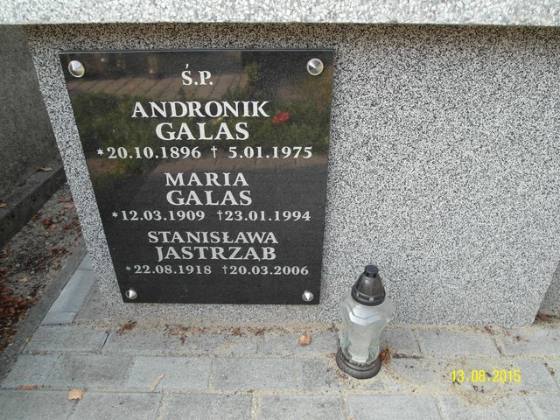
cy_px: 210
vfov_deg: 46.8
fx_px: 485
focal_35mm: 30
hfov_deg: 60.0
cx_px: 280
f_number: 3.4
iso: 100
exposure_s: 1/90
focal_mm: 6.5
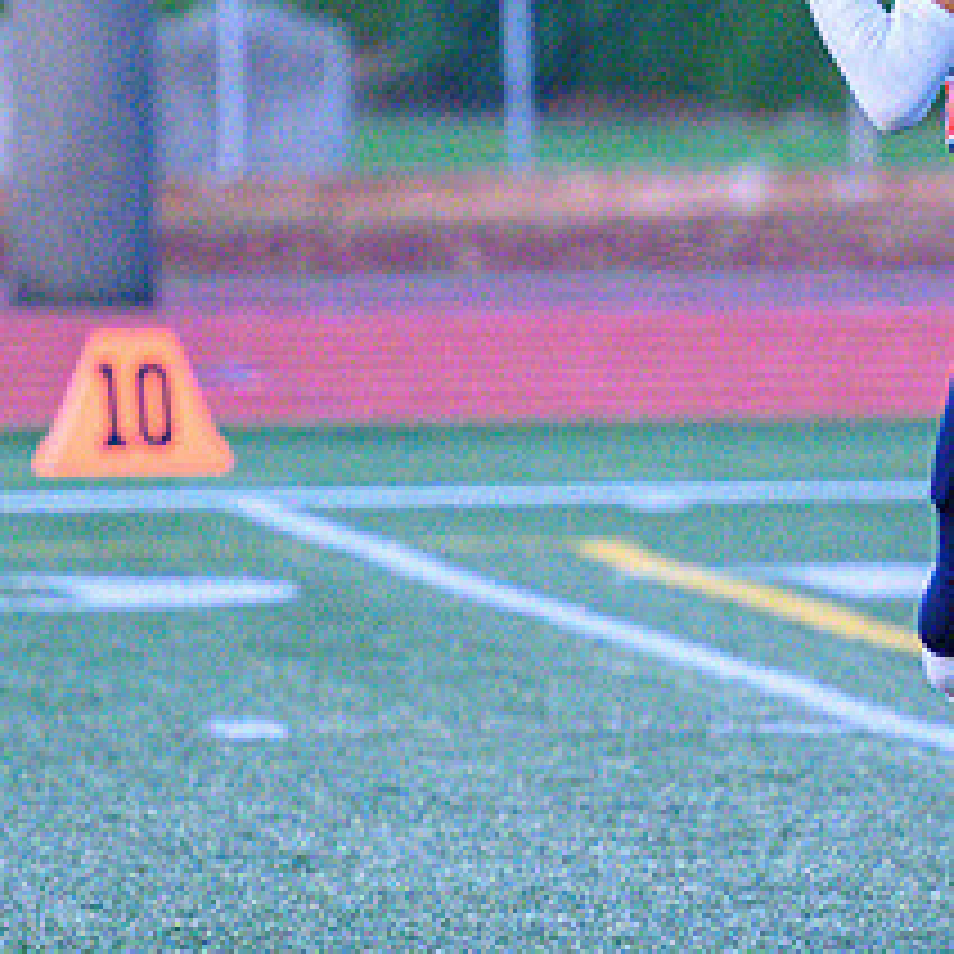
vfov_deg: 2.3
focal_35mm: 761
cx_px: 1230
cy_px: 504
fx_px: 23728
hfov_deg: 2.3
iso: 7200
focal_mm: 210
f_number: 4
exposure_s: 1/1600
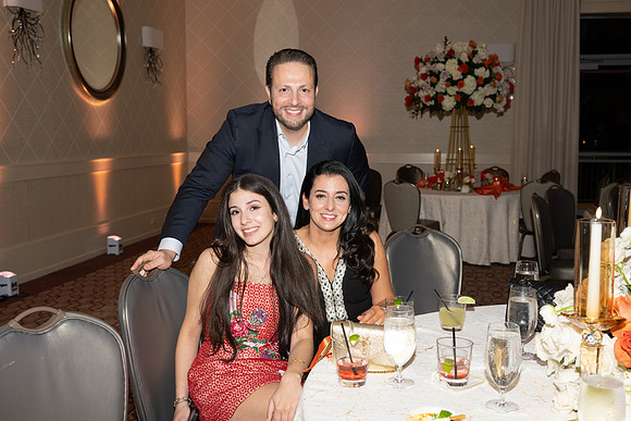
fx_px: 666
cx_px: 316
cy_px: 210
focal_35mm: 38
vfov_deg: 35.1
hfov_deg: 50.7
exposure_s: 1/100
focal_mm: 38
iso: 800
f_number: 5.6
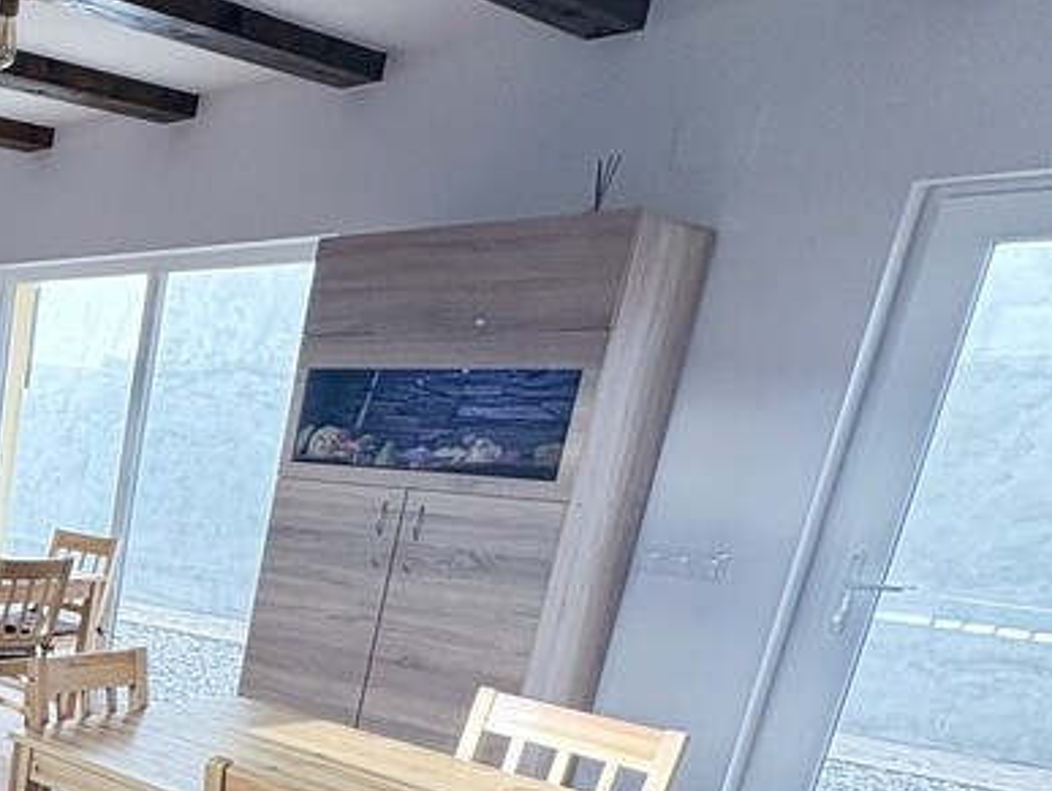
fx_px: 1125
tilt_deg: -15.4
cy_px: 693
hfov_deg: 35.0
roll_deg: -2.7
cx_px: -310
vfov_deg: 36.6
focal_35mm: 37
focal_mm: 2.22
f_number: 2.2
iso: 160
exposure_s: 1/99
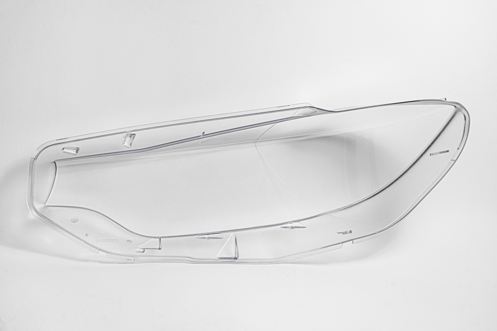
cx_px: 248
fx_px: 1022
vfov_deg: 18.4
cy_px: 166
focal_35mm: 74
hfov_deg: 27.3
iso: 100
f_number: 9
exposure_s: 1/250
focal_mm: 74
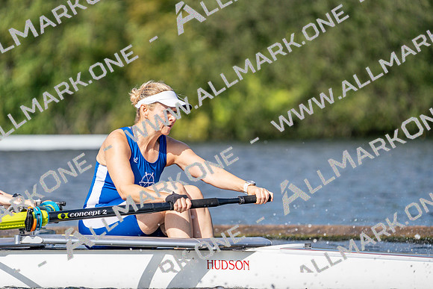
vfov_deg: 3.0
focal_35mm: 463
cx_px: 216
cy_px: 144
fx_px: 5570
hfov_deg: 4.5
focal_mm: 463
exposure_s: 1/1600
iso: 200
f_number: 6.3
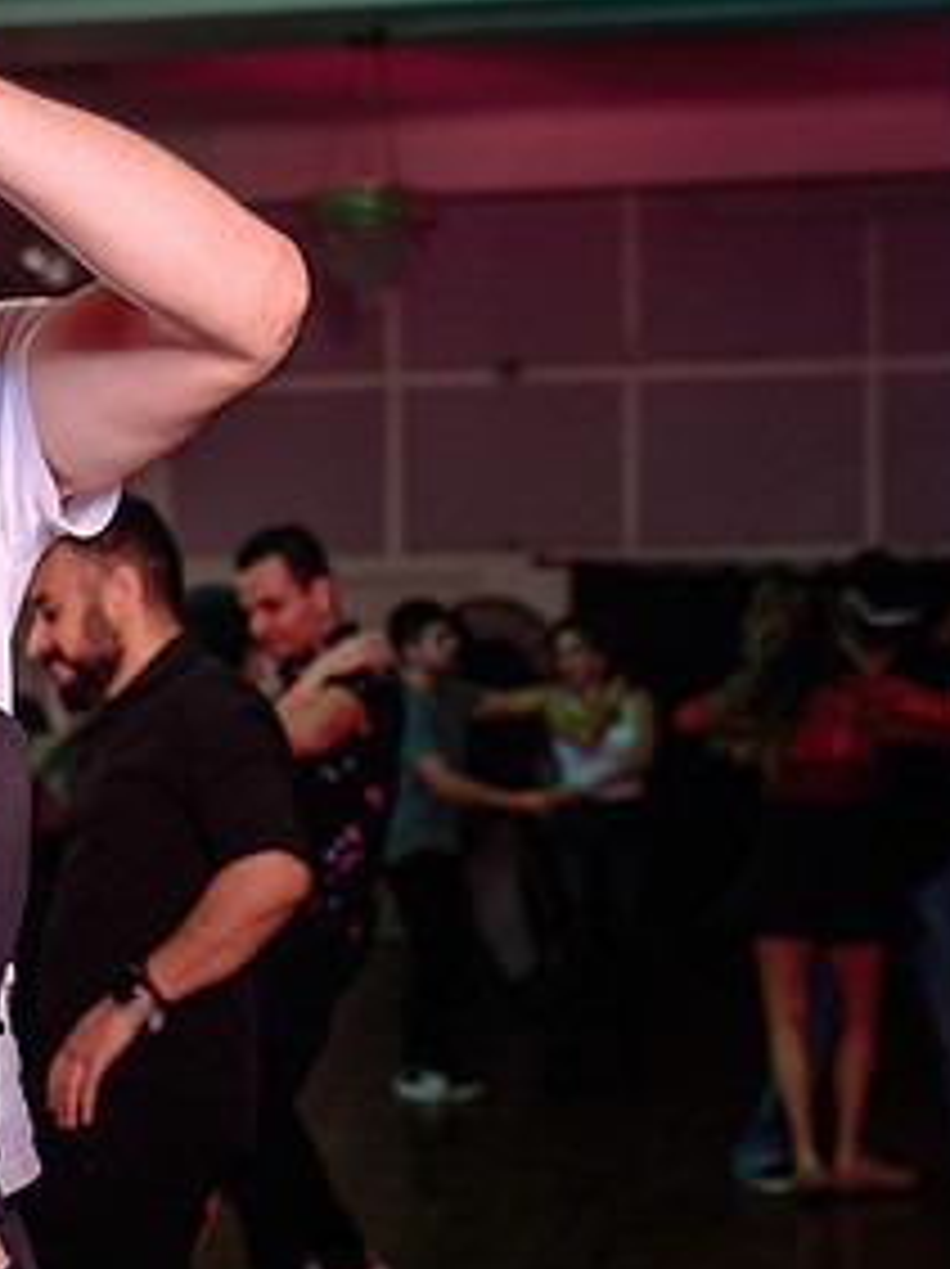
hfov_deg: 17.2
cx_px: 145
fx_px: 3115
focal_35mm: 85
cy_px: 826
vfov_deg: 23.0
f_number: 3.2
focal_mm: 40
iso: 800
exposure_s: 1/80
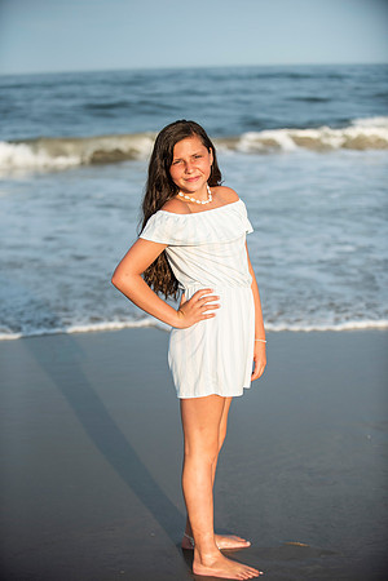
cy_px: 290
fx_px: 1132
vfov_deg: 28.8
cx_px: 194
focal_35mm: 70
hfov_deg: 19.5
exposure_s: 1/4000
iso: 250
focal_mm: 70
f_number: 3.2
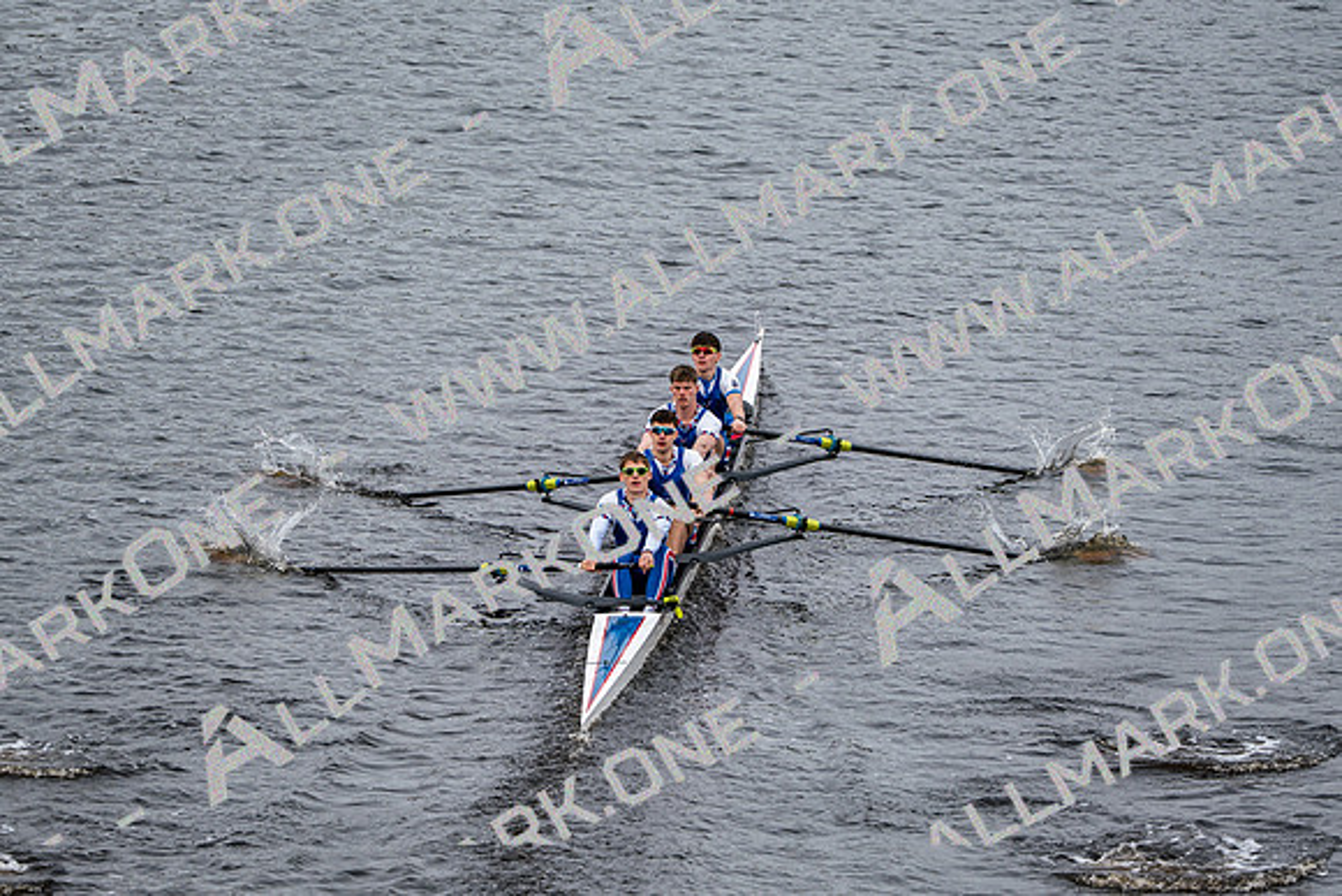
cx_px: 671
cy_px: 448
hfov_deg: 6.9
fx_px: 11185
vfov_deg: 4.6
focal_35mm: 300
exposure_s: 1/2000
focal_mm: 200
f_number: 2.8
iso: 160
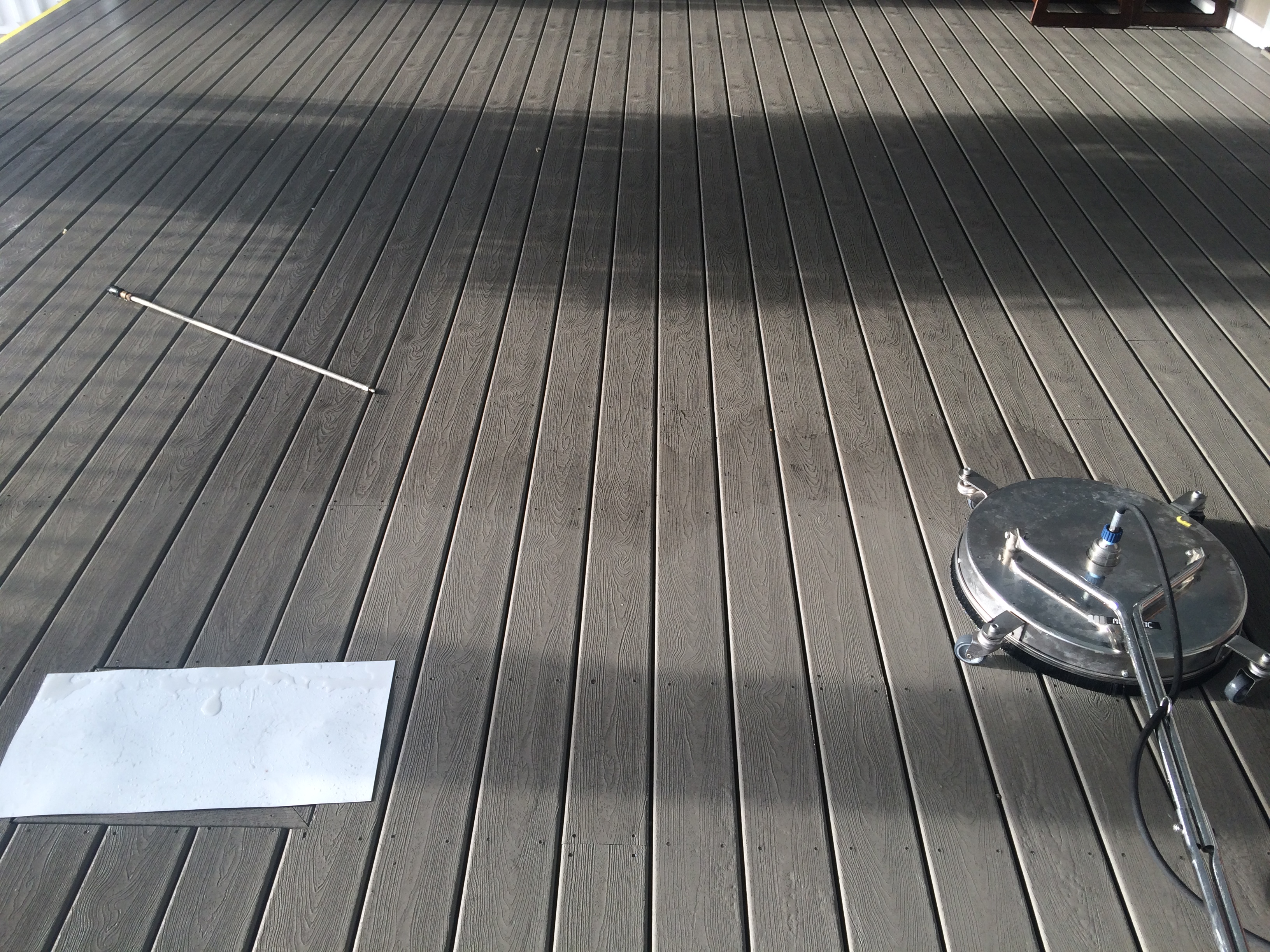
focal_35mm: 29
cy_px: 476
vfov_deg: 48.2
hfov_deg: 61.7
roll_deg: -0.7
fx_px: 1064
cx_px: 635
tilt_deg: -37.6
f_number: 2.2
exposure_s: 1/213
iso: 32
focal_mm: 4.15
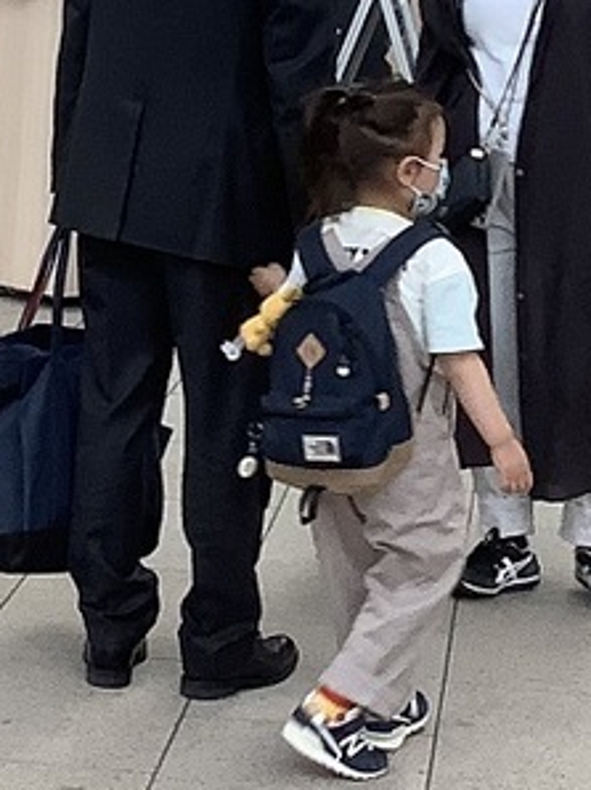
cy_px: -8
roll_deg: -2.6
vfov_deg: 15.5
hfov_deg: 11.8
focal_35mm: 125
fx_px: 2850
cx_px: 284
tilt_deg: -3.0
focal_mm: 3.3
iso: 80
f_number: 2.4
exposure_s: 1/100
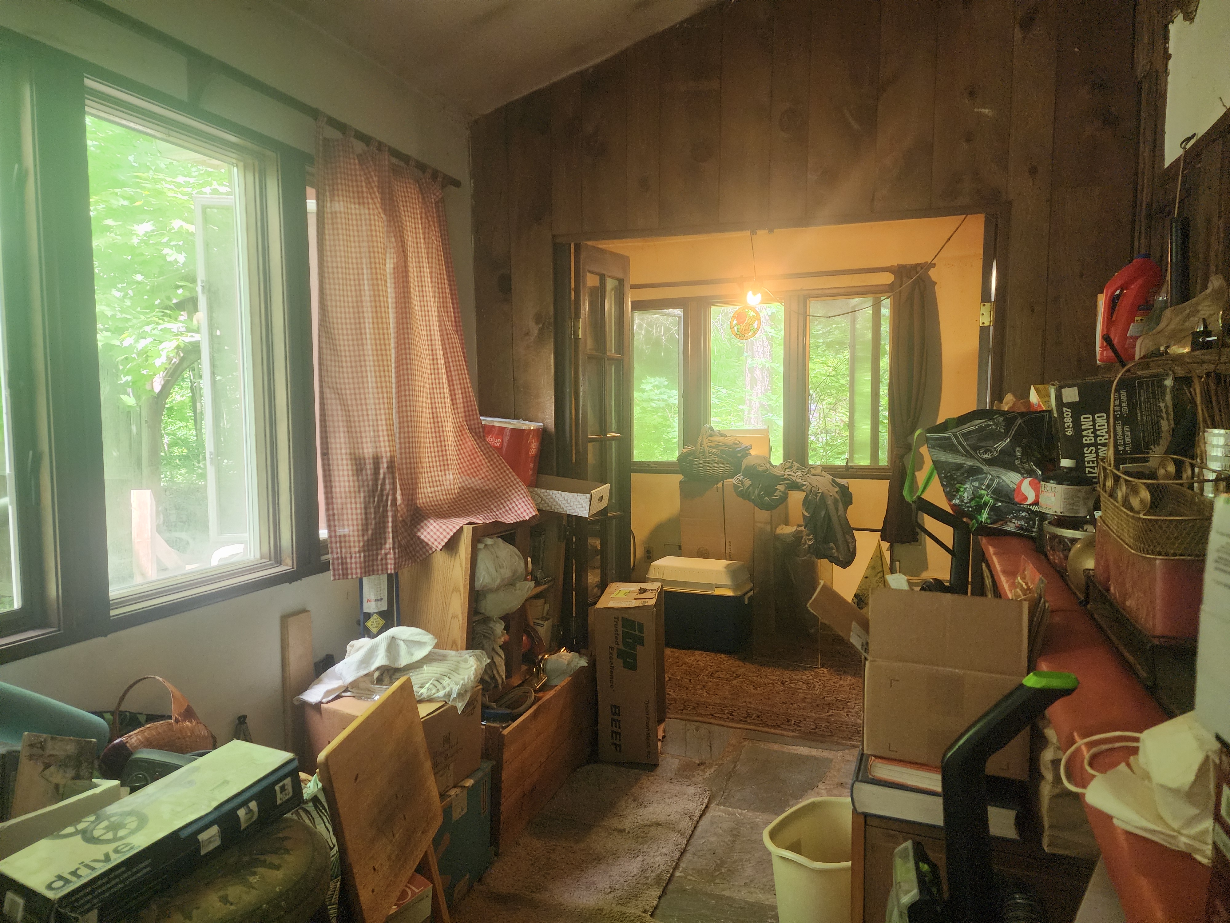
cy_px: 462
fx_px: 817
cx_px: 615
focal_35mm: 23
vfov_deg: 58.9
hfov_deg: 73.9
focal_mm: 6.4
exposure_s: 1/120
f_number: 1.8
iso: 500
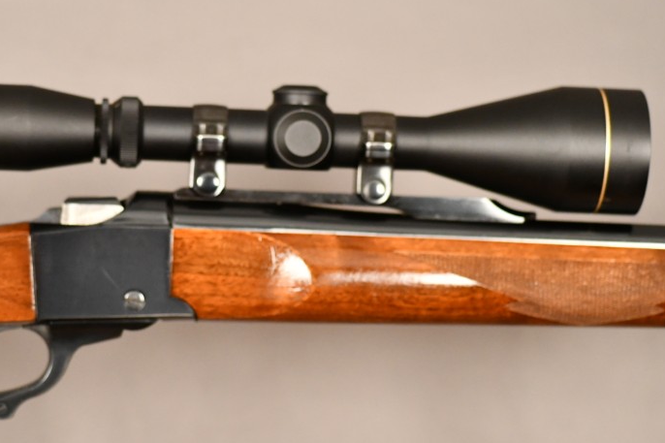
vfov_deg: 10.9
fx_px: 2327
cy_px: 267
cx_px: 229
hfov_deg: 16.2
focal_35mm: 126
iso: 2800
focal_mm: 60
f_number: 3.2
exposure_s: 1/250
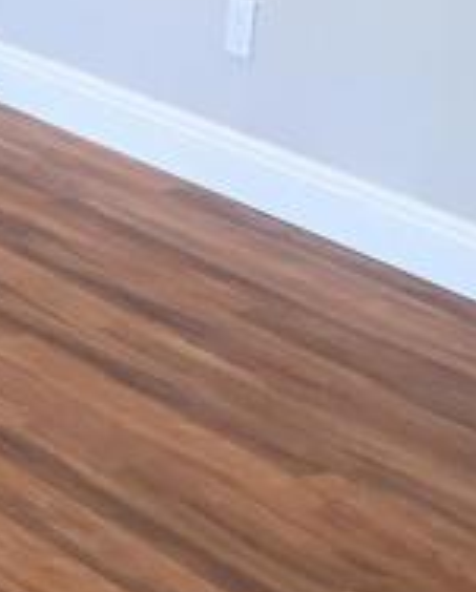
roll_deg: -2.5
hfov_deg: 8.8
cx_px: -779
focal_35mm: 154
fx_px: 2705
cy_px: -176
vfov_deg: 12.1
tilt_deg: -8.1
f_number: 2.2
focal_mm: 4.15
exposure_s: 1/15
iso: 25
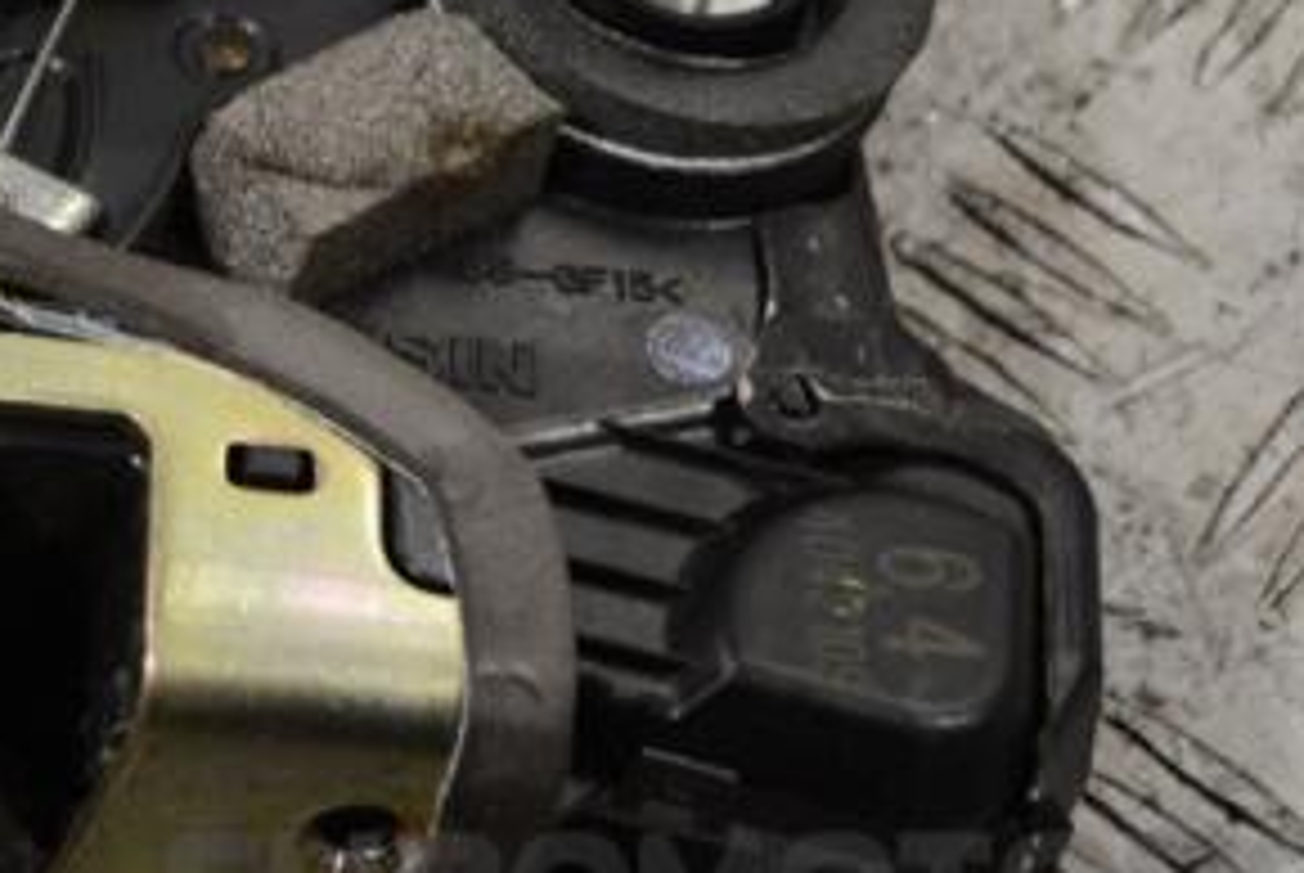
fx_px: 4496
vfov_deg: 11.1
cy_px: 302
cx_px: 85
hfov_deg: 16.3
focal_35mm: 124
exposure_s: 1/30
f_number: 5.3
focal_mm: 40
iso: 125
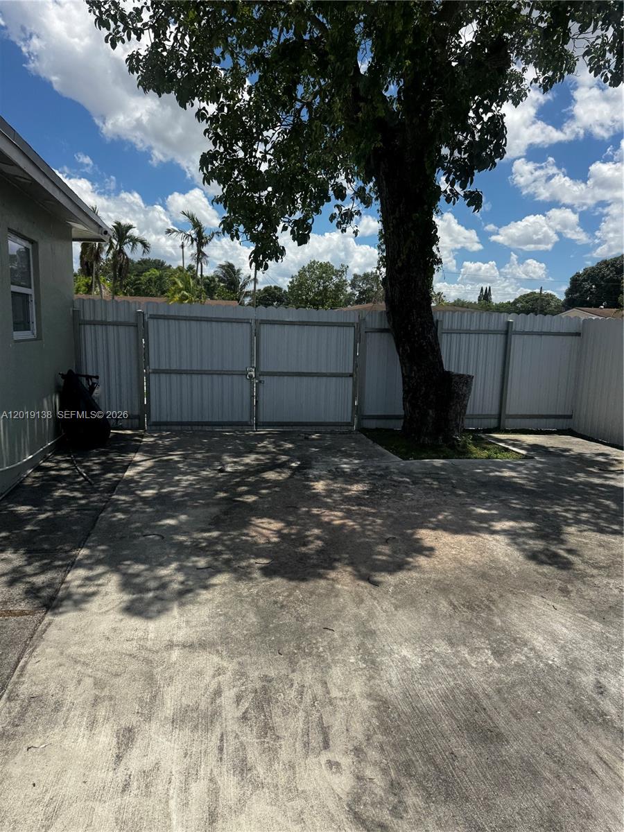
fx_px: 577
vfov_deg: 71.6
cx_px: 312
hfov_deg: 56.8
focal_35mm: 24
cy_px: 416
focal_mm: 6.76
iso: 80
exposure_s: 1/7937
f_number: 1.78
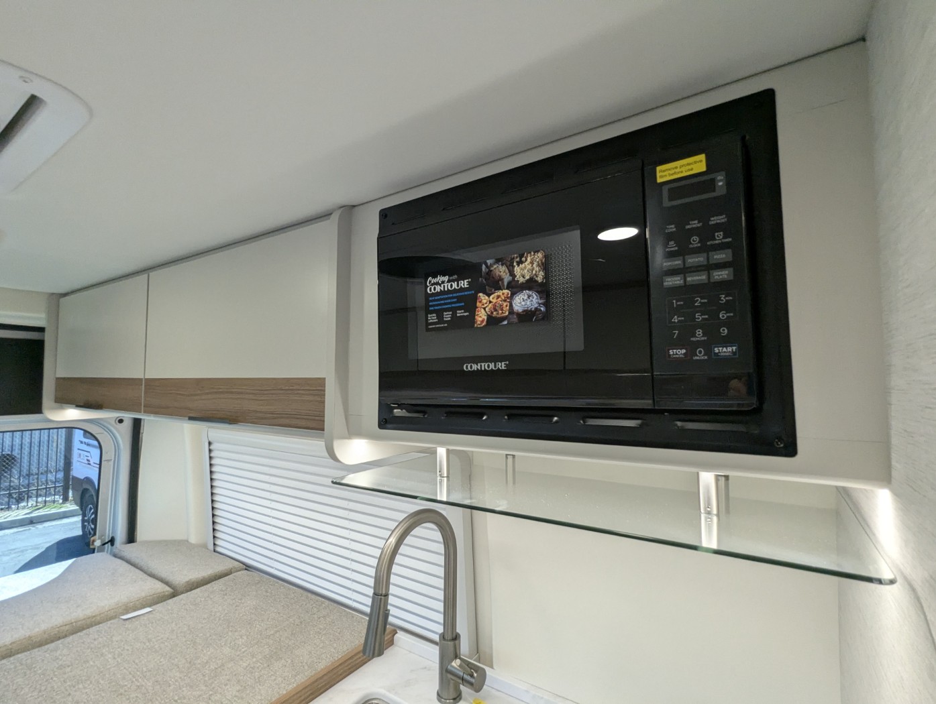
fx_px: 433
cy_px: 352
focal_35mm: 16
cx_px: 468
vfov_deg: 78.2
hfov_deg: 94.4
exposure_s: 1/291
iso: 237
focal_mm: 2.35
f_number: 2.2
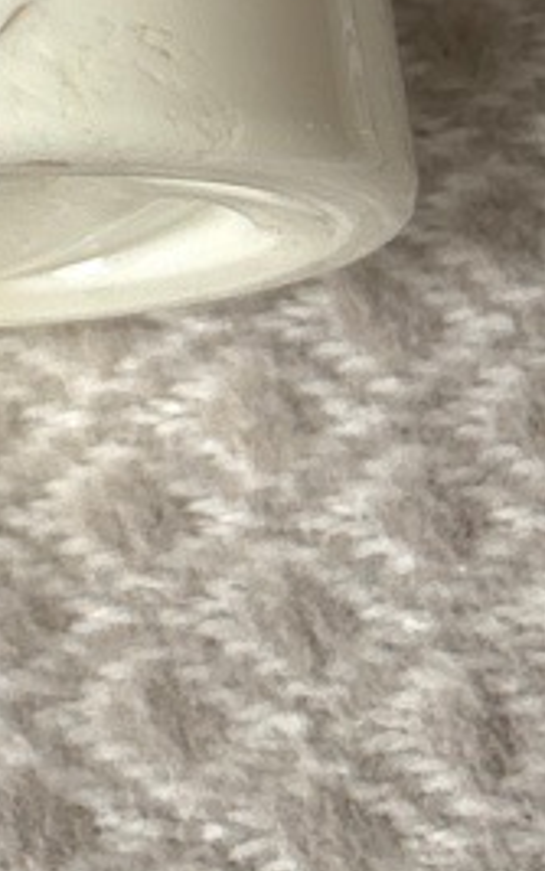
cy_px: -555
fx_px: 3919
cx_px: -1354
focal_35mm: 165
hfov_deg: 6.8
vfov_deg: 11.9
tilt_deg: -66.5
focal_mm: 5.96
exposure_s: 1/148
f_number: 1.6
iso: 32
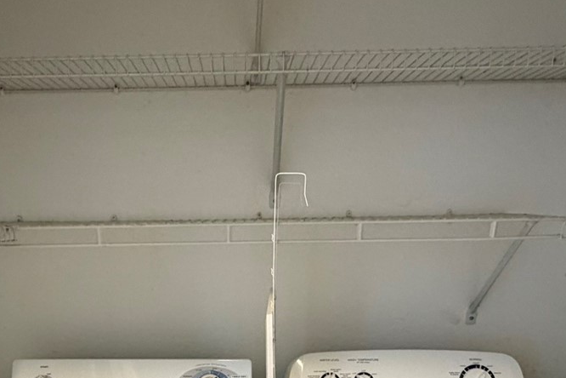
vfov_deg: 33.8
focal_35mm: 35
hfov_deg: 54.0
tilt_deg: -19.0
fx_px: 550
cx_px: 224
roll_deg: +0.6
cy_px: 398
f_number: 2.2
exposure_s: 1/60
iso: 500
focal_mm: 2.22
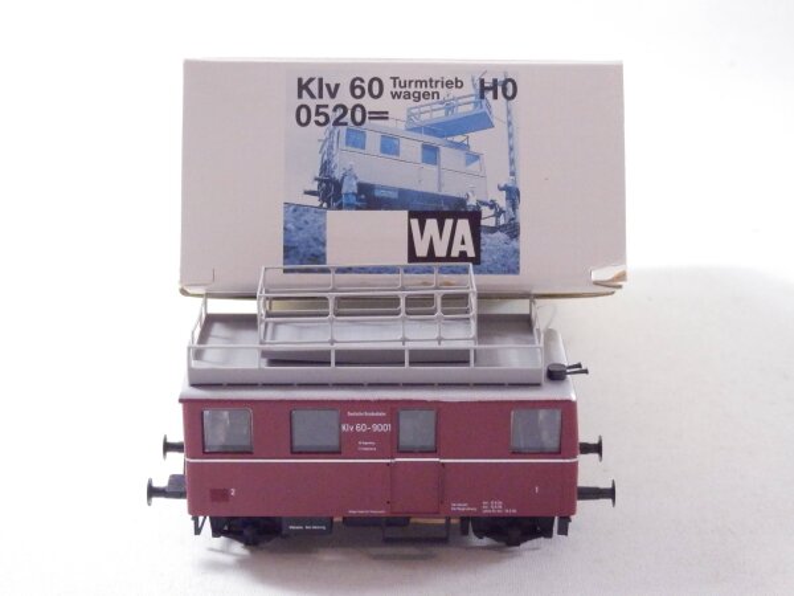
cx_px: 397
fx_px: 1514
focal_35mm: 66
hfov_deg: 29.4
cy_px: 298
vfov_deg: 22.3
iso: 1600
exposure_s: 1/160
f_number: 4.4
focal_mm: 11.9
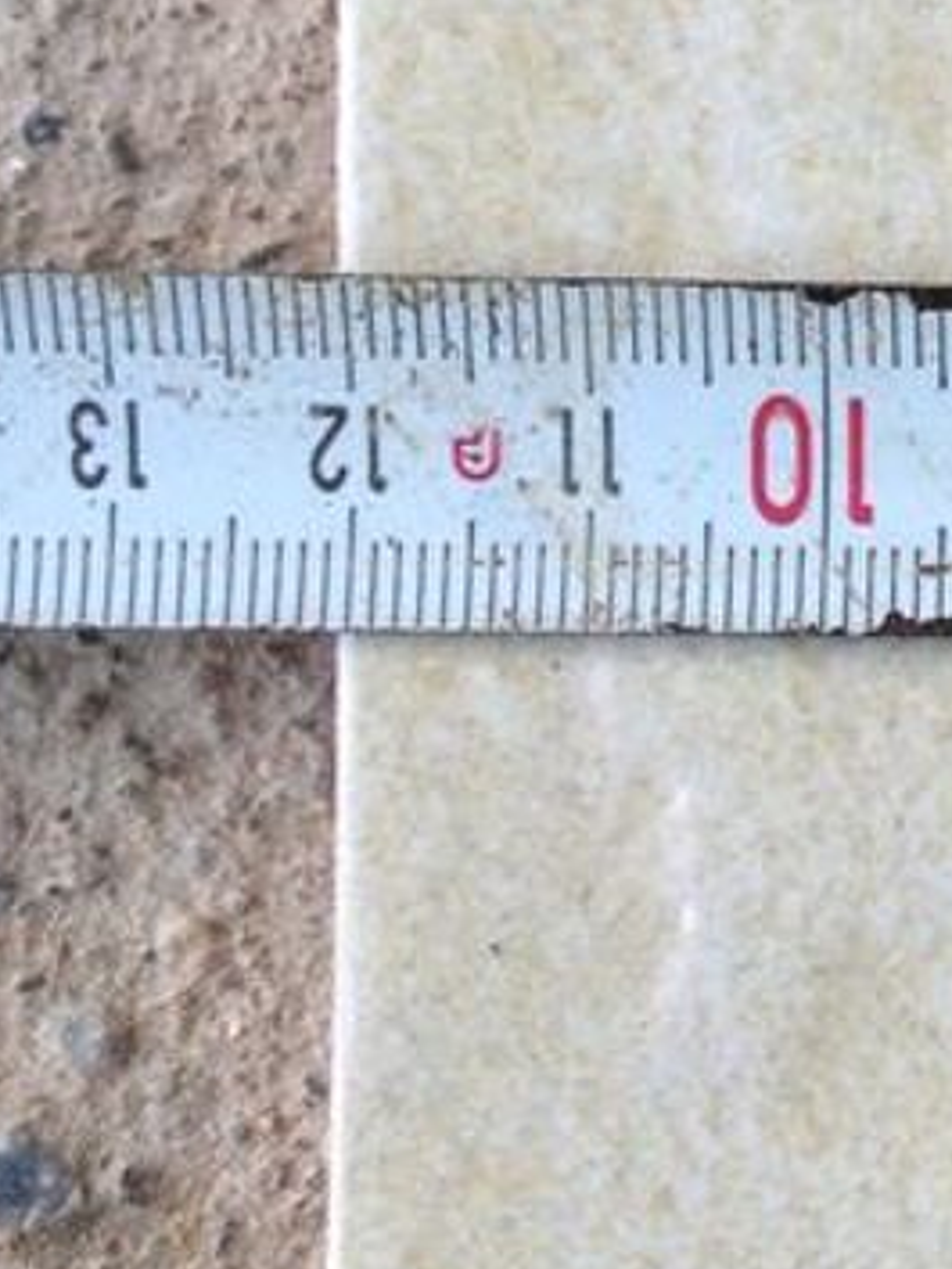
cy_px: 426
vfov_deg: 14.9
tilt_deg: -83.2
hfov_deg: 10.6
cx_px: 1638
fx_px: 4837
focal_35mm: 132
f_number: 2.4
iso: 64
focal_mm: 4.28
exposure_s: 1/120
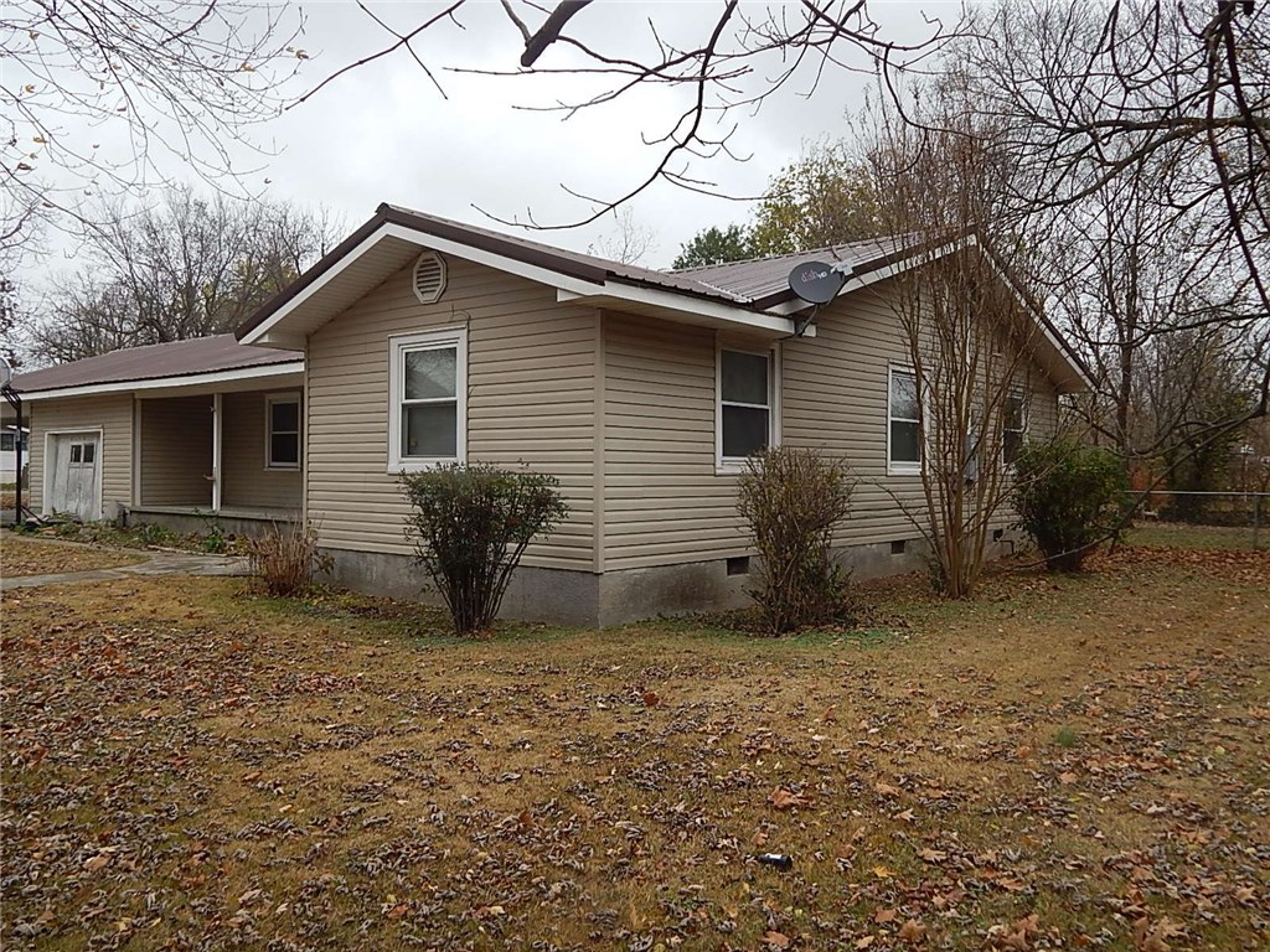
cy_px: 476
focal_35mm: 28
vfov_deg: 49.7
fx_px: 1027
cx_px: 635
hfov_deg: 63.4
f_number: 3.2
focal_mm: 5.1
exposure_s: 1/160
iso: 125
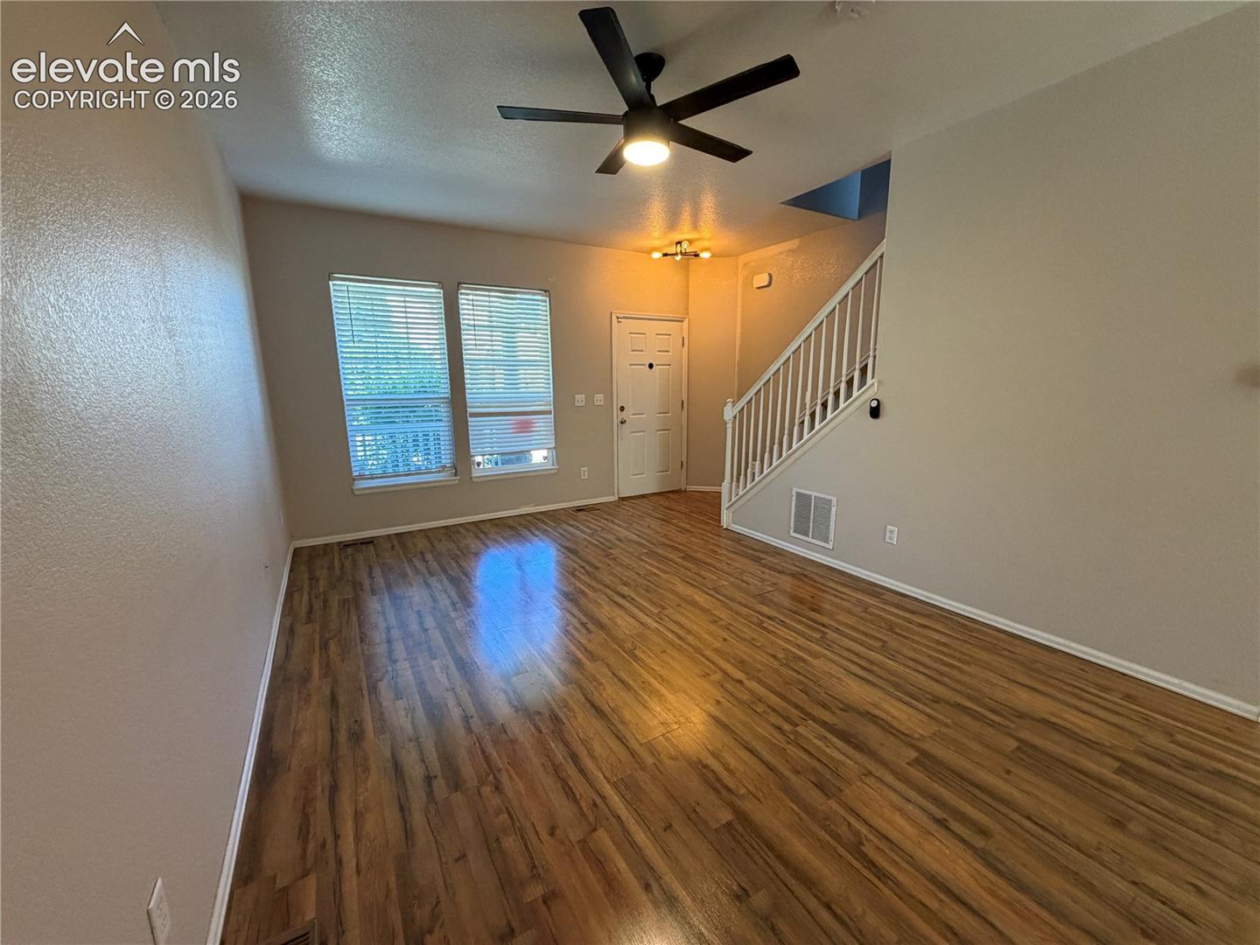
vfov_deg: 85.7
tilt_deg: -8.1
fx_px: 510
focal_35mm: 14
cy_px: 472
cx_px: 630
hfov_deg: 102.1
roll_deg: +1.1
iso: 250
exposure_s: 1/60
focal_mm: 2.22
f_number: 2.2
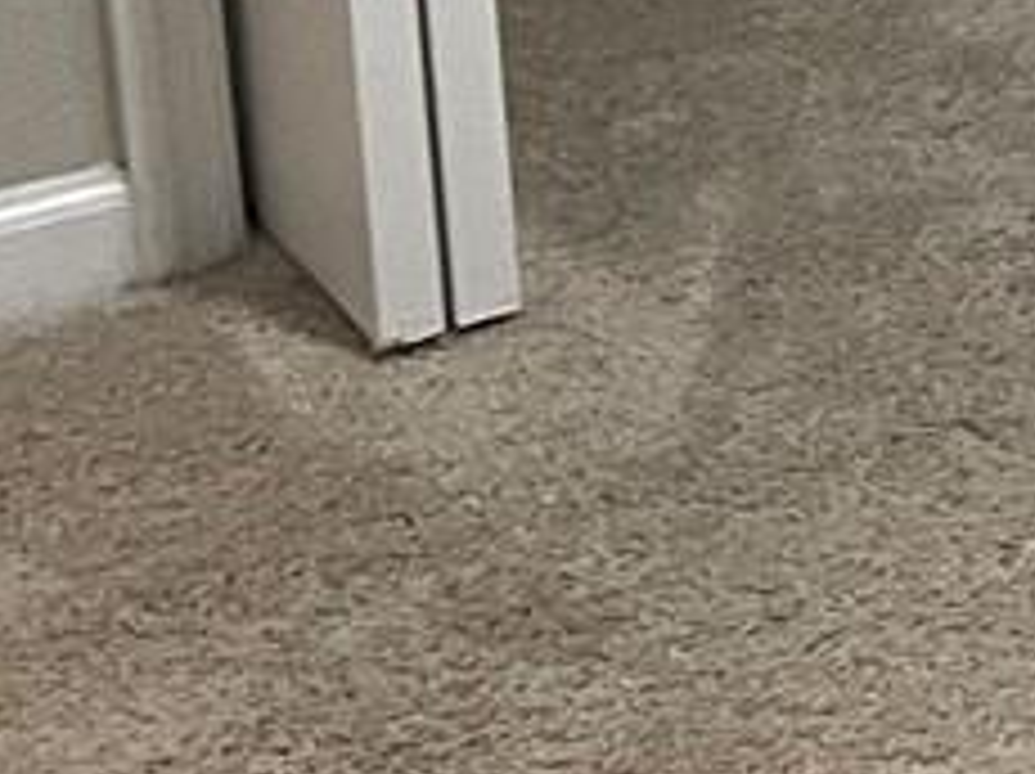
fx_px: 5197
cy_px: -1462
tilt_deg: -8.4
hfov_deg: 9.1
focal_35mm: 174
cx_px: 3159
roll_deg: -0.5
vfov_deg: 7.6
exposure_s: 1/60
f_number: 1.6
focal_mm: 5.1
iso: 160
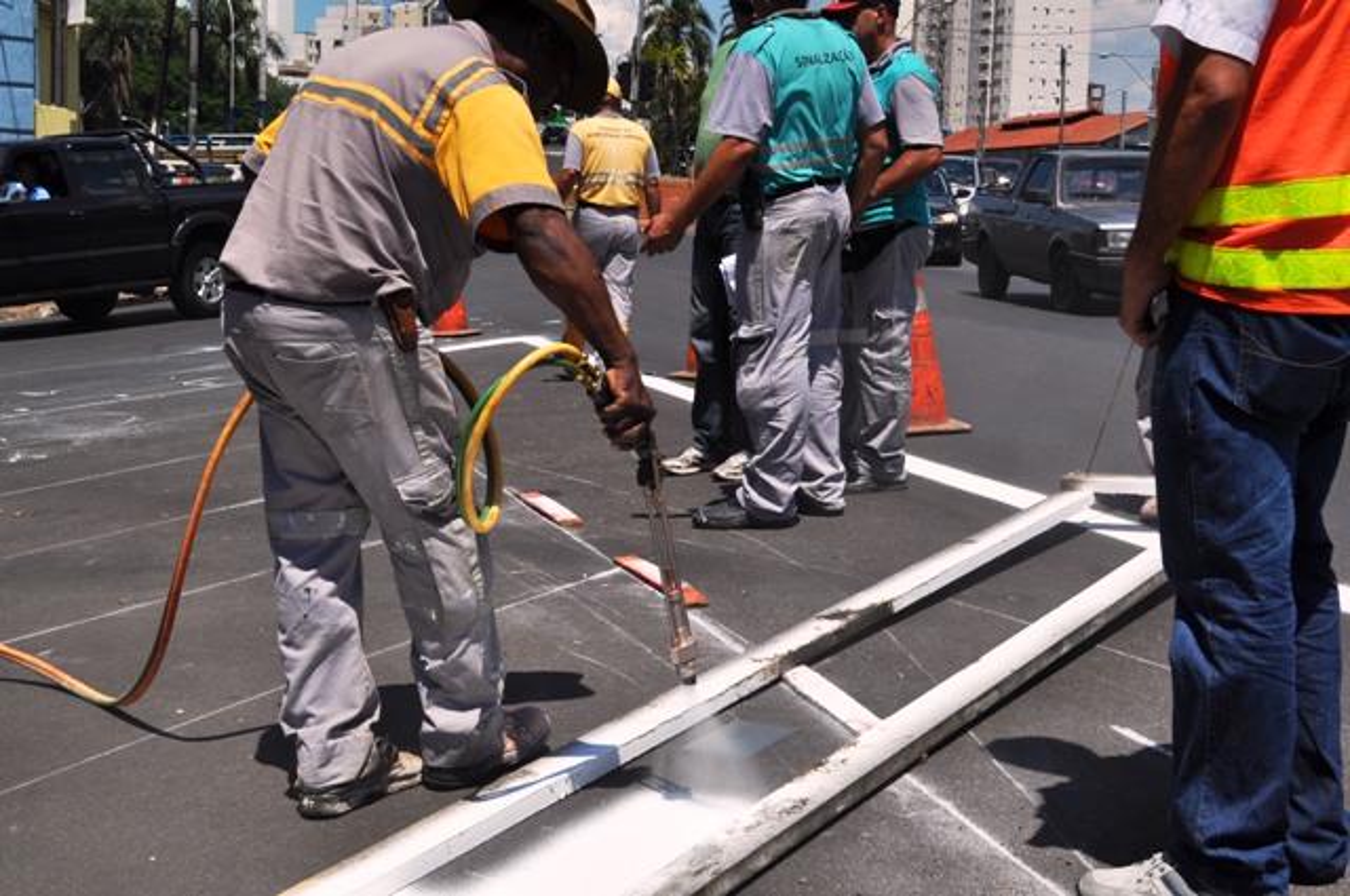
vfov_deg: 28.0
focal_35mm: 48
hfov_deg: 41.2
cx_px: 675
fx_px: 1798
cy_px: 448
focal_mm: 32
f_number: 11
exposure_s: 1/500
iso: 200
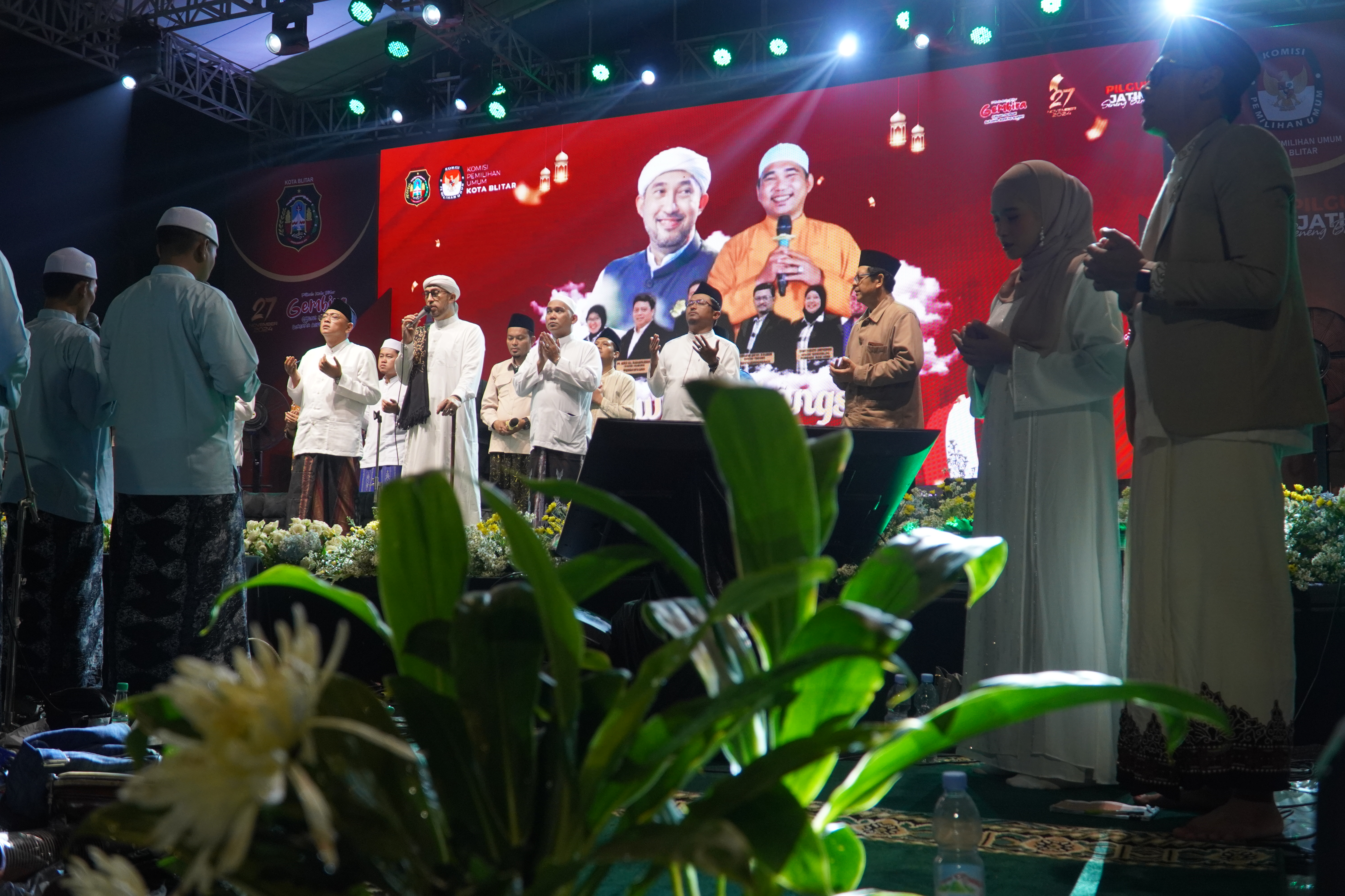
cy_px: 448
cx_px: 672
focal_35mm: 32
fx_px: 1177
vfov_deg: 41.7
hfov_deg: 59.5
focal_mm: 21
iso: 800
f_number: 4
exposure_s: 1/160
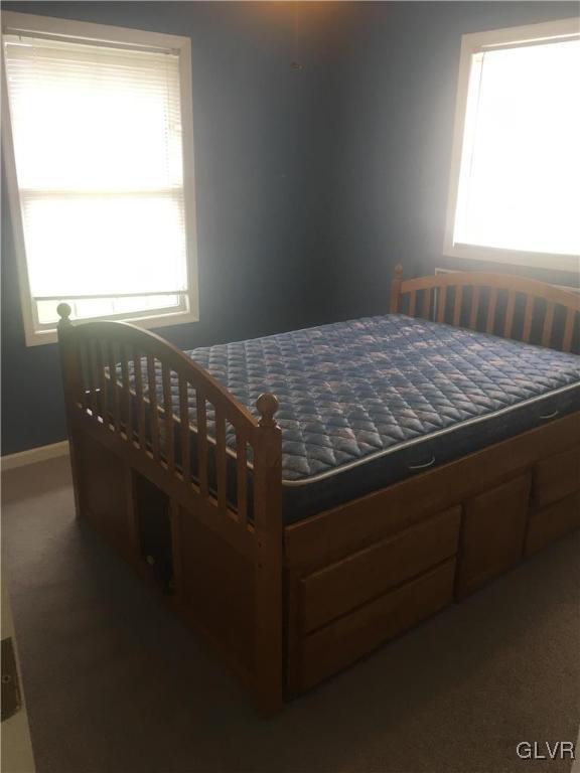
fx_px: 648
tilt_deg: -18.2
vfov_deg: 61.7
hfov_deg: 48.2
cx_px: 290
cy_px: 386
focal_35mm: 29
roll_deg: -0.5
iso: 32
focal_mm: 4.15
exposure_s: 1/30
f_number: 2.2
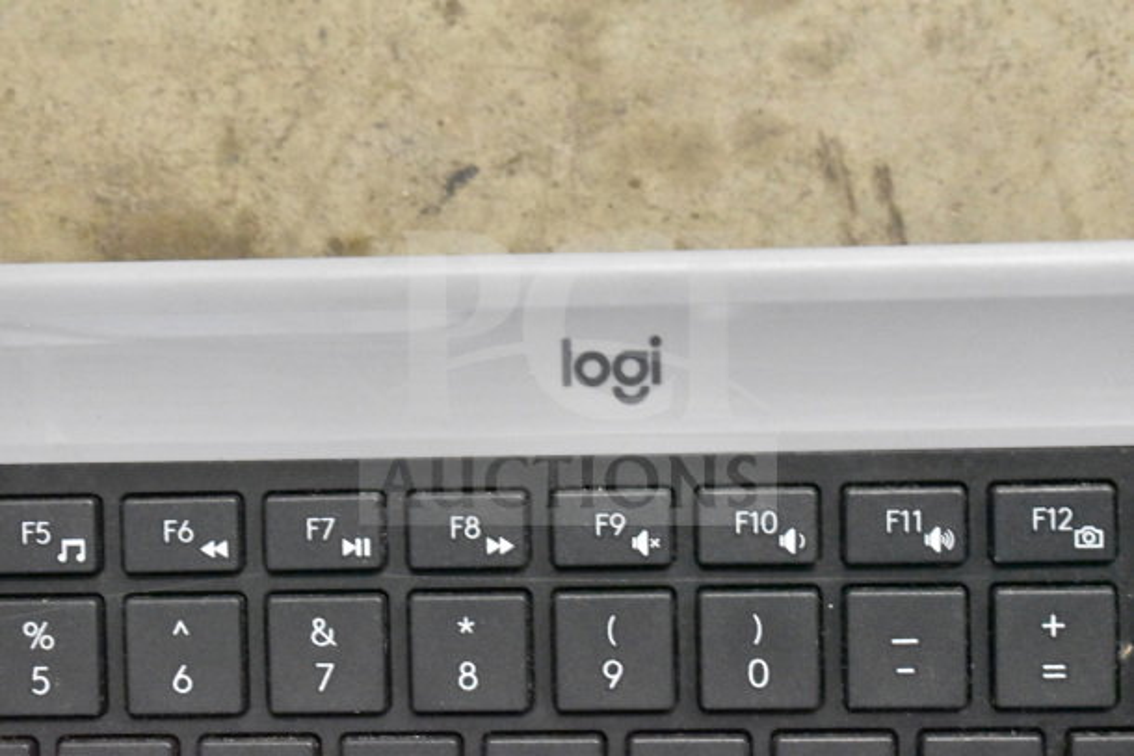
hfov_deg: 24.6
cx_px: 567
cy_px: 378
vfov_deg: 16.6
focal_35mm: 82
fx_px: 2599
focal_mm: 55
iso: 18000
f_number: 5.6
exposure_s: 1/100
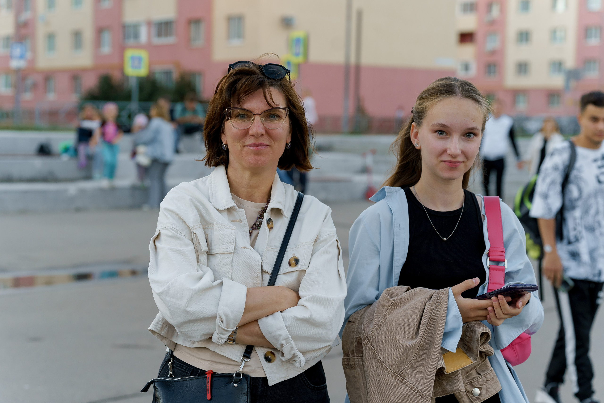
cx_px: 302
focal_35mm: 66
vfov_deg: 20.6
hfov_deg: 30.5
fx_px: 1107
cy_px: 202
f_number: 3.5
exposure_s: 1/160
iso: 640
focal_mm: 66
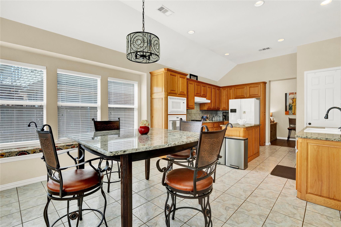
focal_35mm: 16
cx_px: 170
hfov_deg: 96.8
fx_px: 151
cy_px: 114
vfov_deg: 73.7
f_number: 7.1
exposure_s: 1/200
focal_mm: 16
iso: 640
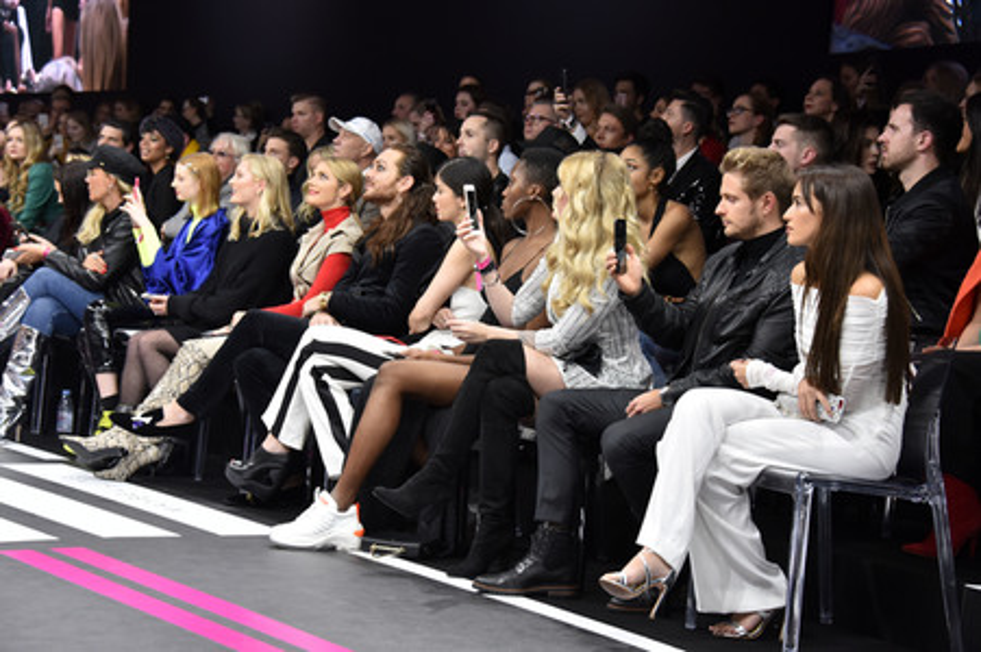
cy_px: 326
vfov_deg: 17.5
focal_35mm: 78
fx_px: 2124
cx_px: 490
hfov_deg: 26.0
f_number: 5.6
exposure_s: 1/125
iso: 1600
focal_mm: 78
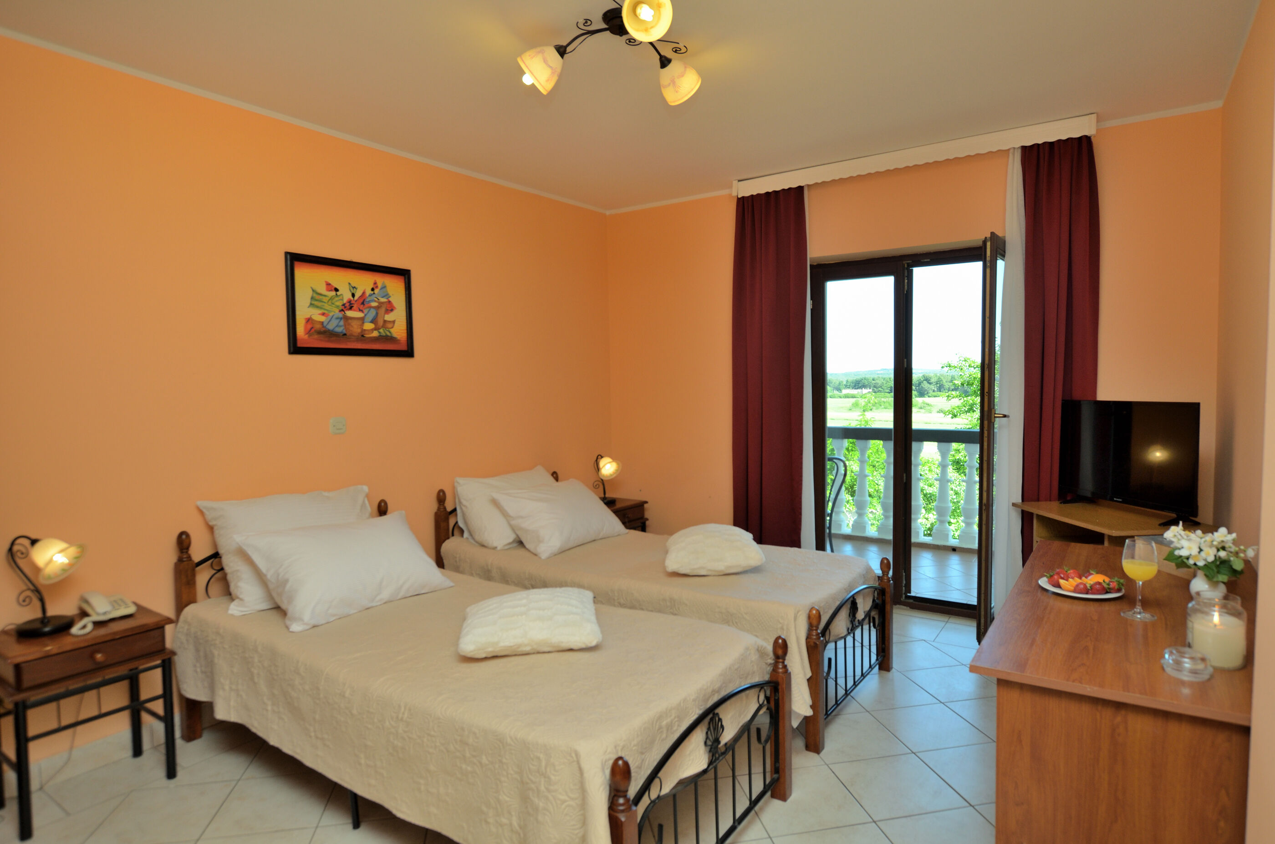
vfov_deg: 63.0
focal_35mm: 20
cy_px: 422
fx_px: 689
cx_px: 638
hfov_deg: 85.5
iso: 200
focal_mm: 13
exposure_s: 1/100
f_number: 5
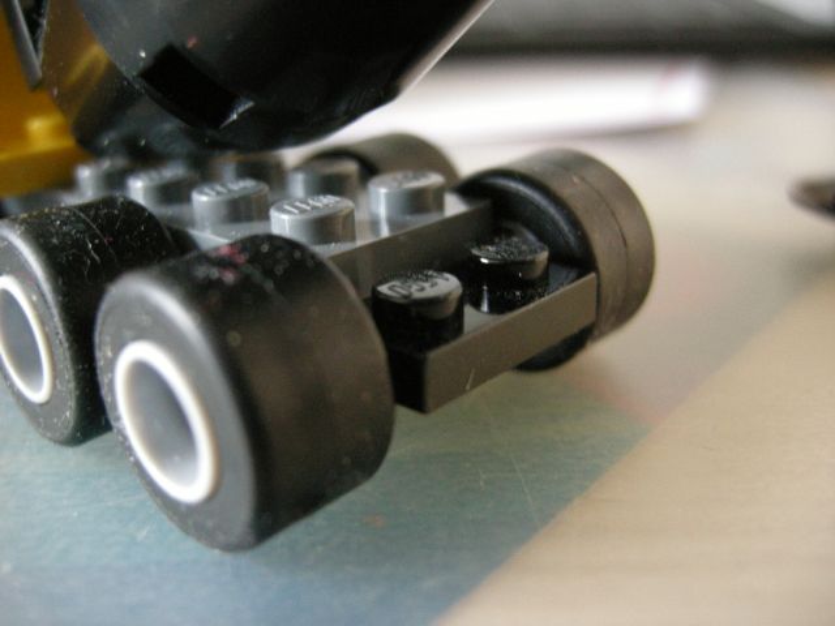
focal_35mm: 36
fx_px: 868
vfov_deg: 39.7
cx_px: 418
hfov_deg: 51.4
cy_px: 313
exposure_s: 1/18.4
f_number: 2.7
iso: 400
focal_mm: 7.5
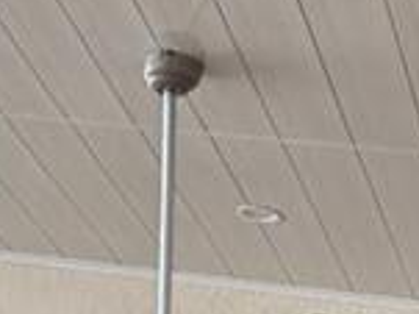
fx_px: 1971
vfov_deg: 7.7
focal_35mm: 163
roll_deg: -0.2
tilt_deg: +0.1
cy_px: 1003
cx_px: -211
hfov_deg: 11.6
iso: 200
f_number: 1.78
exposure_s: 1/196
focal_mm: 6.76
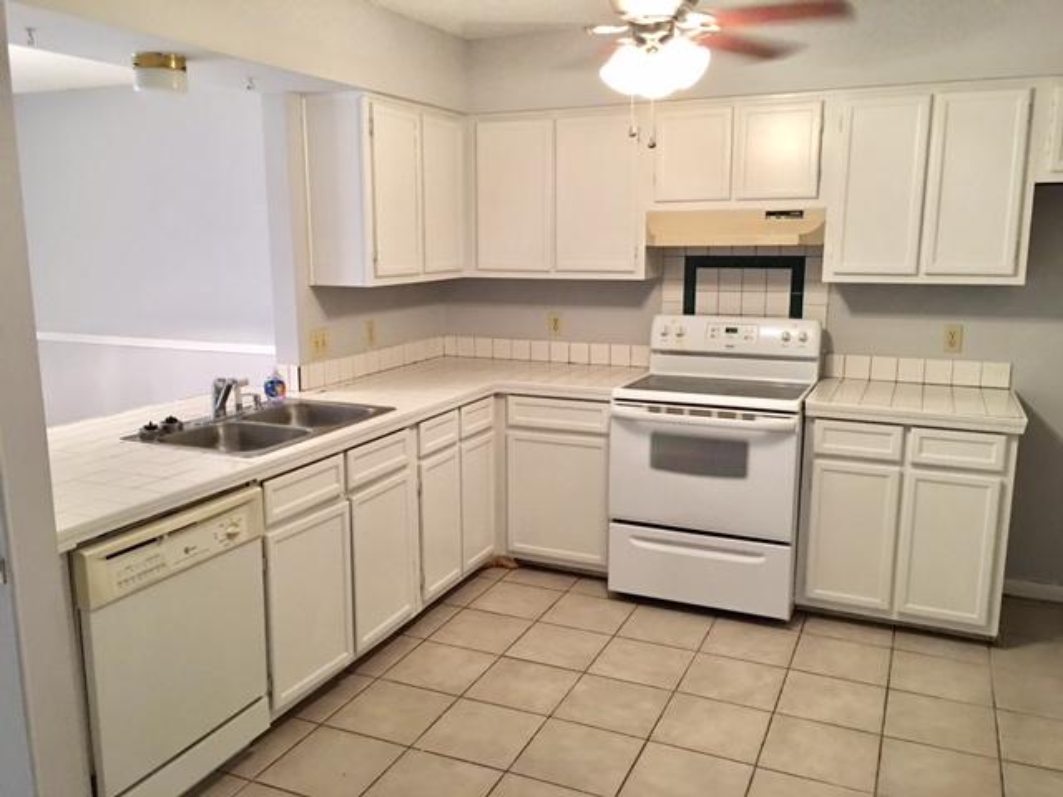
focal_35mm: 29
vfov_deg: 48.2
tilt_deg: -9.9
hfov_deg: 61.7
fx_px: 891
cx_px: 532
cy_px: 398
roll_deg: -0.4
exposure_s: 1/15
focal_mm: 4.15
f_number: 2.2
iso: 100
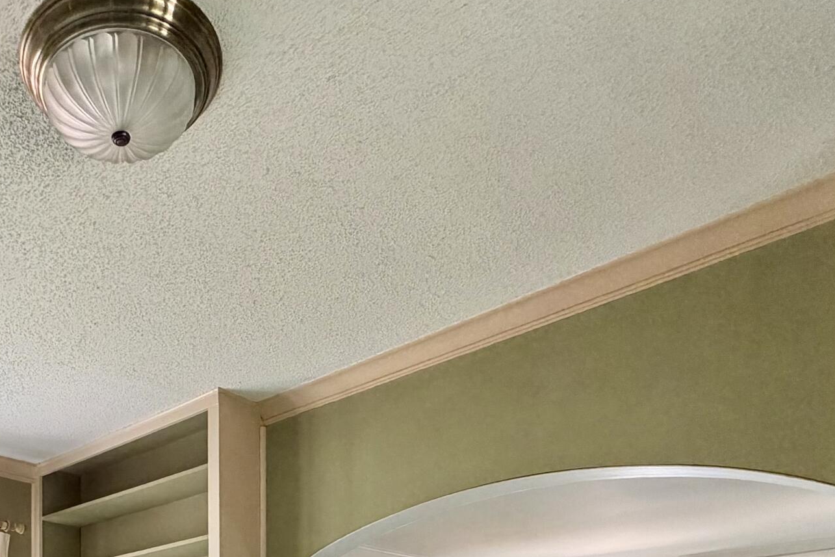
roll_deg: +0.6
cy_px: 712
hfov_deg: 52.2
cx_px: 165
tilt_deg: +0.2
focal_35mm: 34
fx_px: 789
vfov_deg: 30.9
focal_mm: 2.22
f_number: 2.2
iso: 320
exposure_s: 1/76
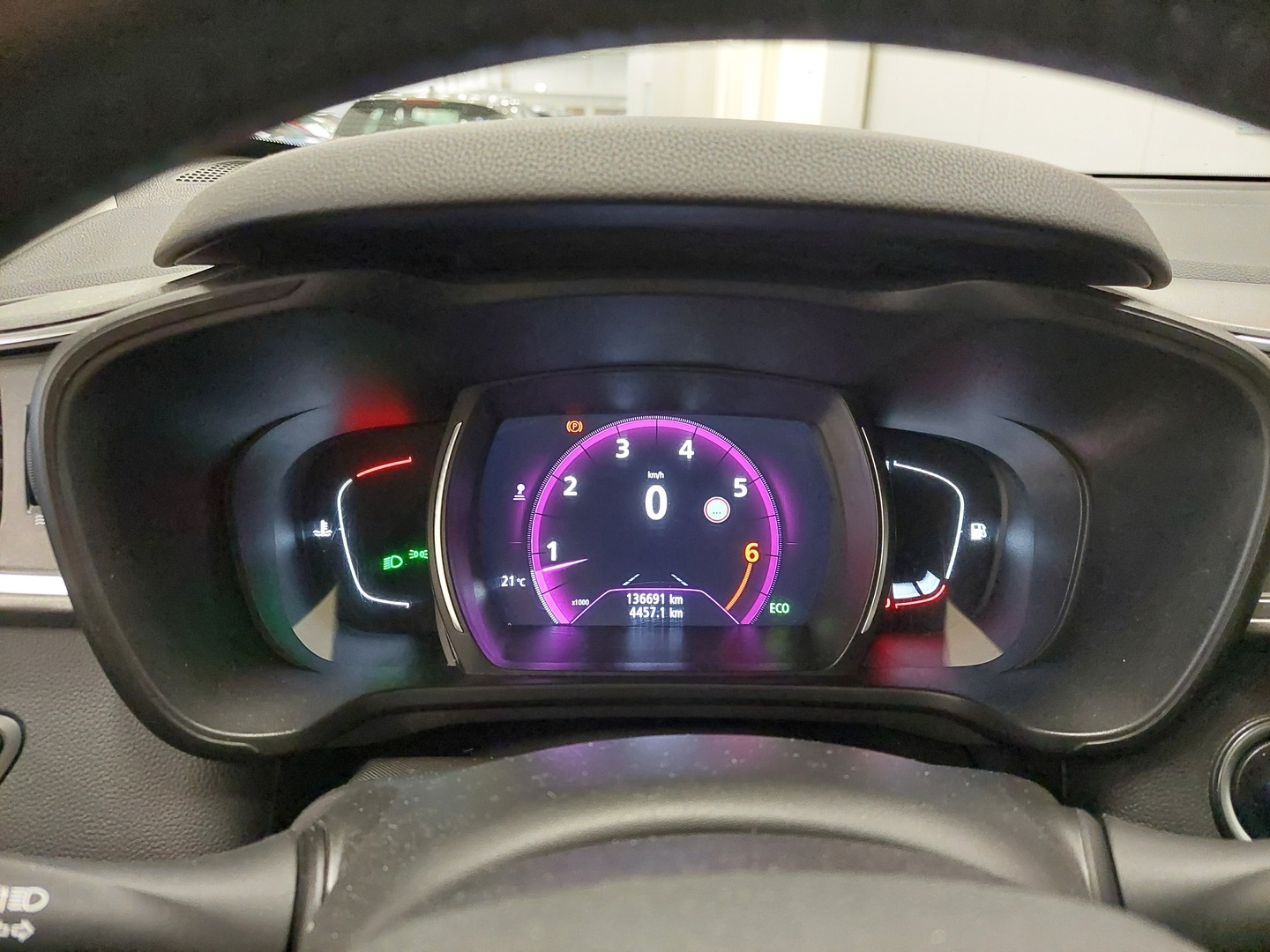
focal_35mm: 25
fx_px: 917
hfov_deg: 69.4
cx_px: 635
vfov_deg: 54.9
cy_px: 476
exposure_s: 1/25
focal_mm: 5.23
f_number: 1.8
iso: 800
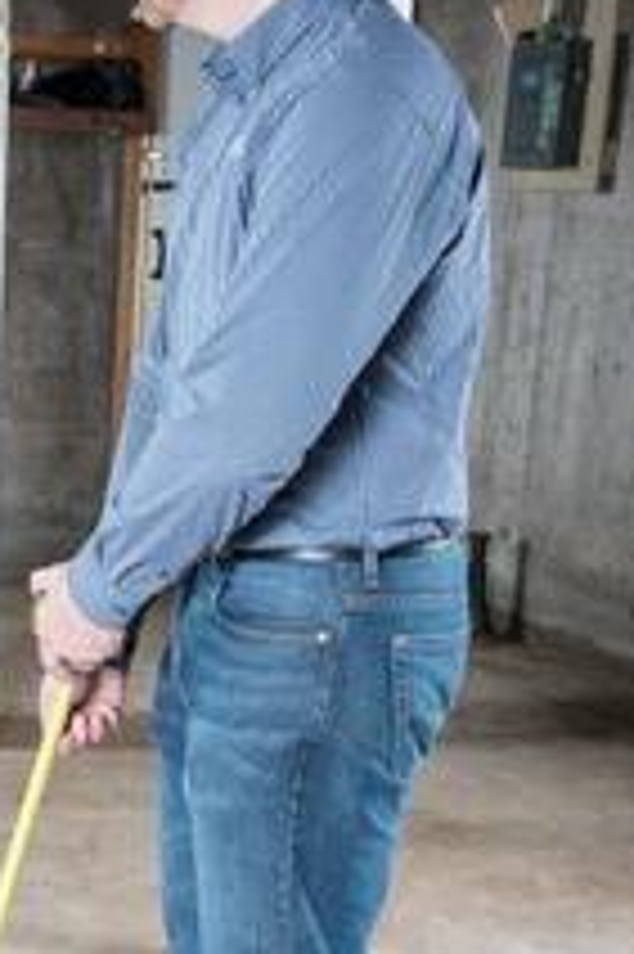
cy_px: 598
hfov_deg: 17.2
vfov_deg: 26.3
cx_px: -18
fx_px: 2037
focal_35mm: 77
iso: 500
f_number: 10
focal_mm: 34
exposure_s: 1/100
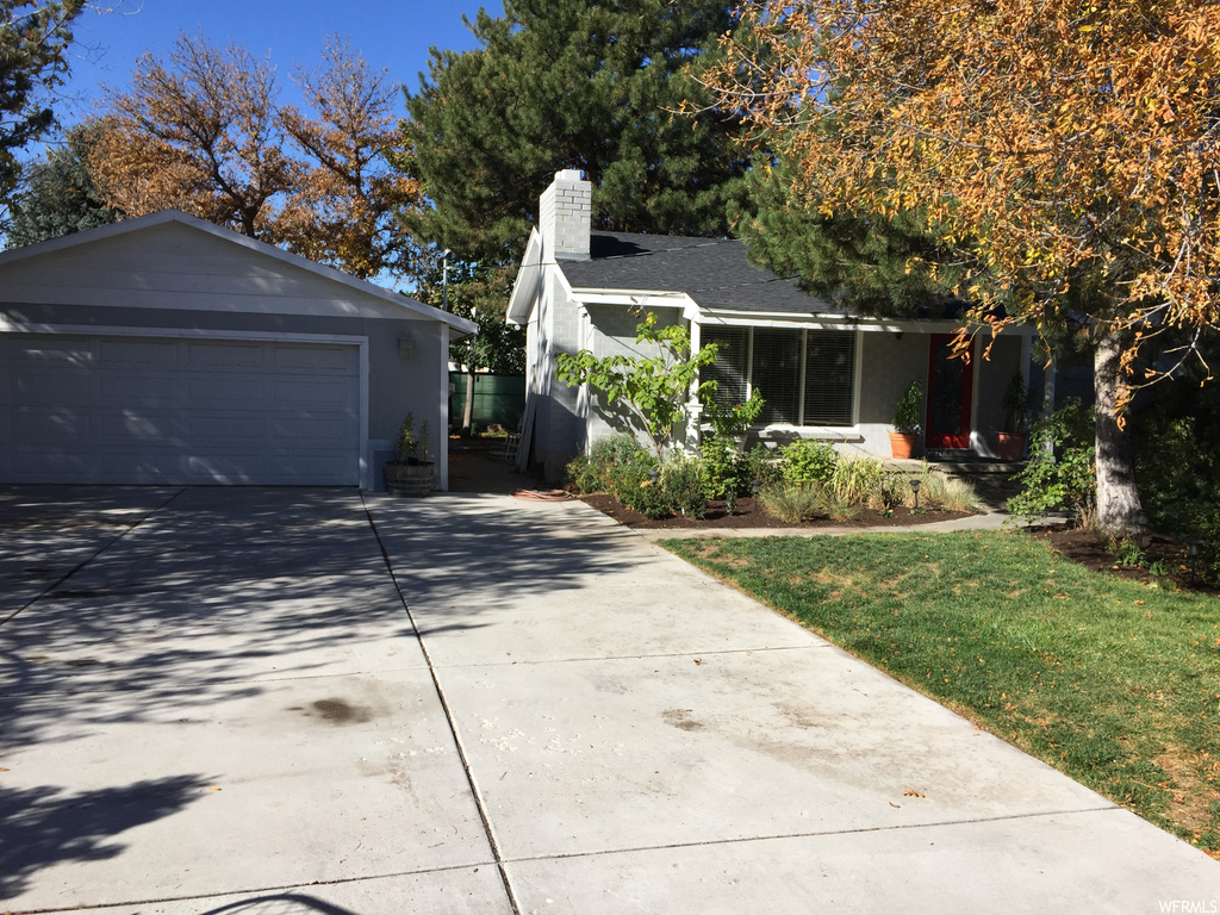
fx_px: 1022
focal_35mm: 29
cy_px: 458
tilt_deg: -4.8
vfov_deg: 48.2
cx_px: 610
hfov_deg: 61.7
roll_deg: -1.0
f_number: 2.2
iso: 32
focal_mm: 4.15
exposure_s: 1/1799
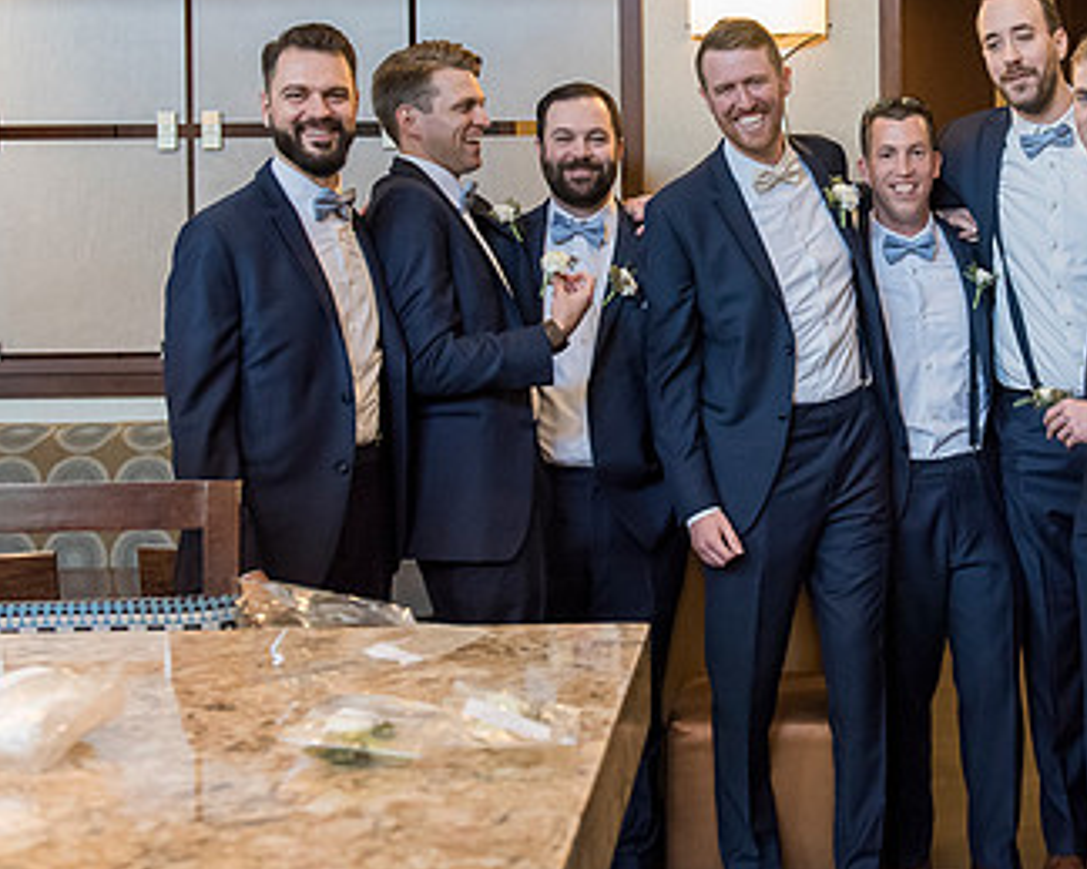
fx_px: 1898
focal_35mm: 59
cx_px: 840
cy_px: 278
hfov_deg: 31.3
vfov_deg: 25.6
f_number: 3.5
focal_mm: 32
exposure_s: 1/200
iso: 4000
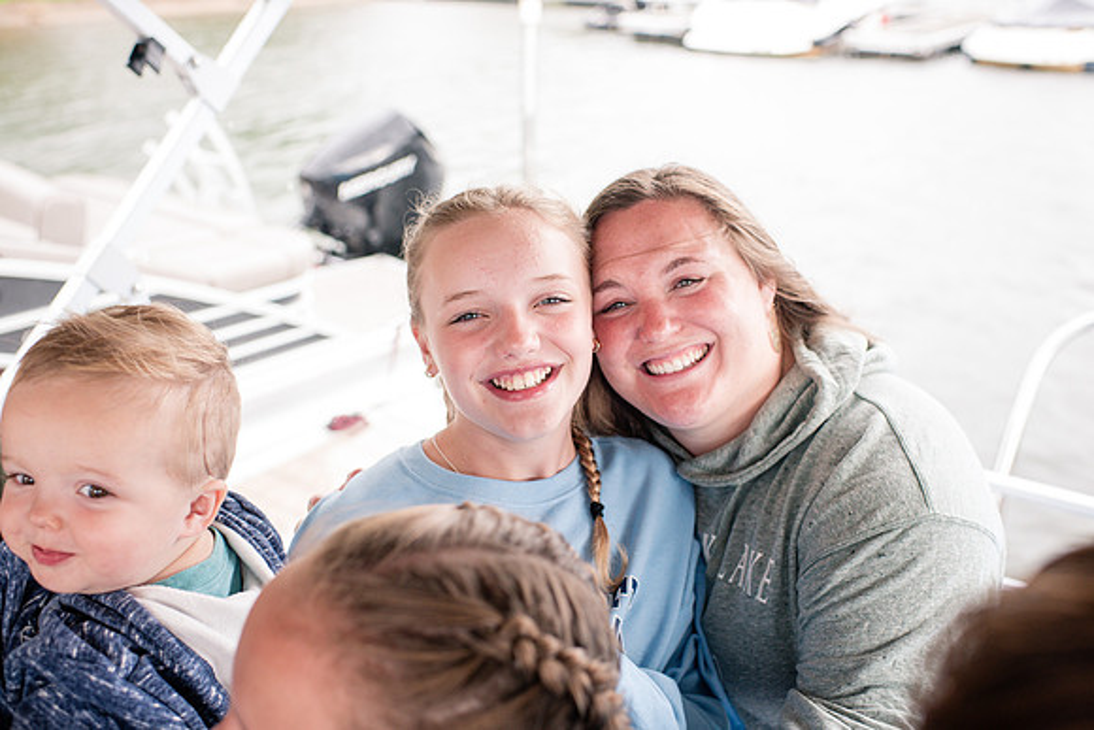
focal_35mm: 35
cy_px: 365
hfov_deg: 54.4
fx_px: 1064
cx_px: 547
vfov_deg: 37.9
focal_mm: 35
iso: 1000
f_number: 3.5
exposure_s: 1/250
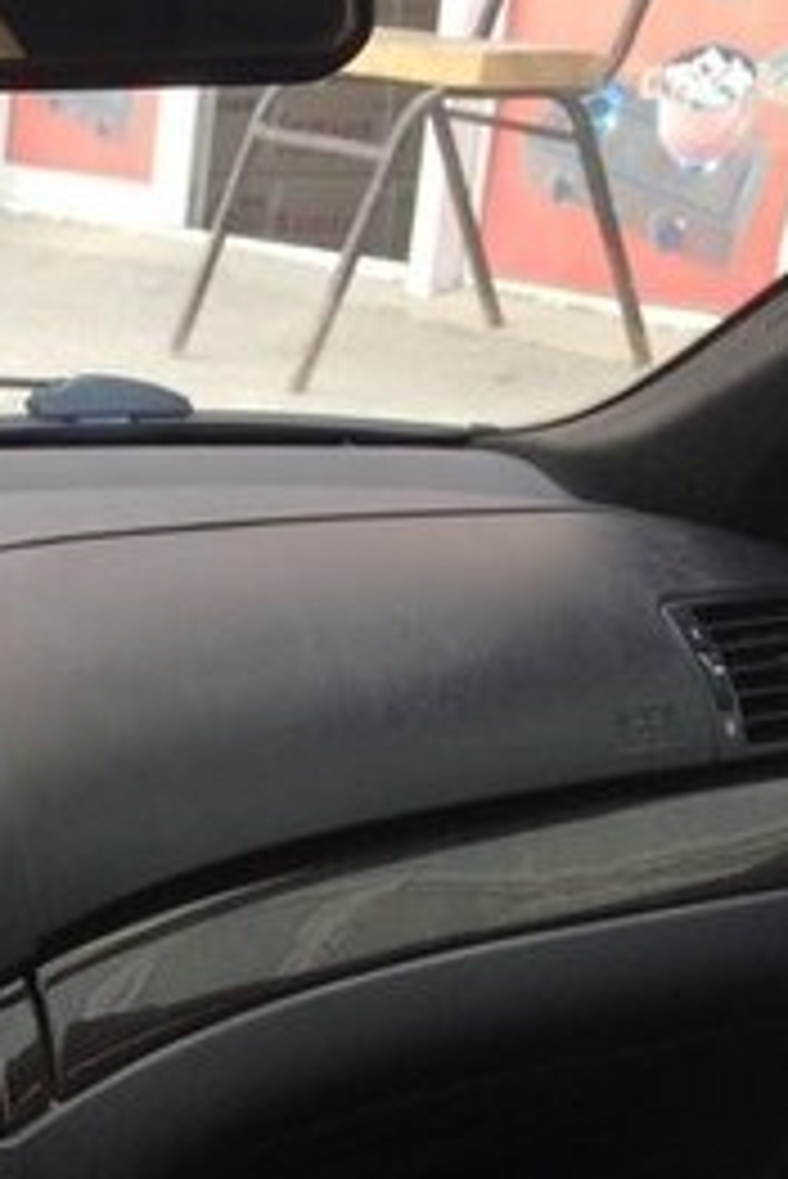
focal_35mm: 76
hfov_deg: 16.0
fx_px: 2492
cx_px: -500
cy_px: 1069
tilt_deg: -24.3
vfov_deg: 25.8
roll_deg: -0.9
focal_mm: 4.15
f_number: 2.2
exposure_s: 1/147
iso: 32
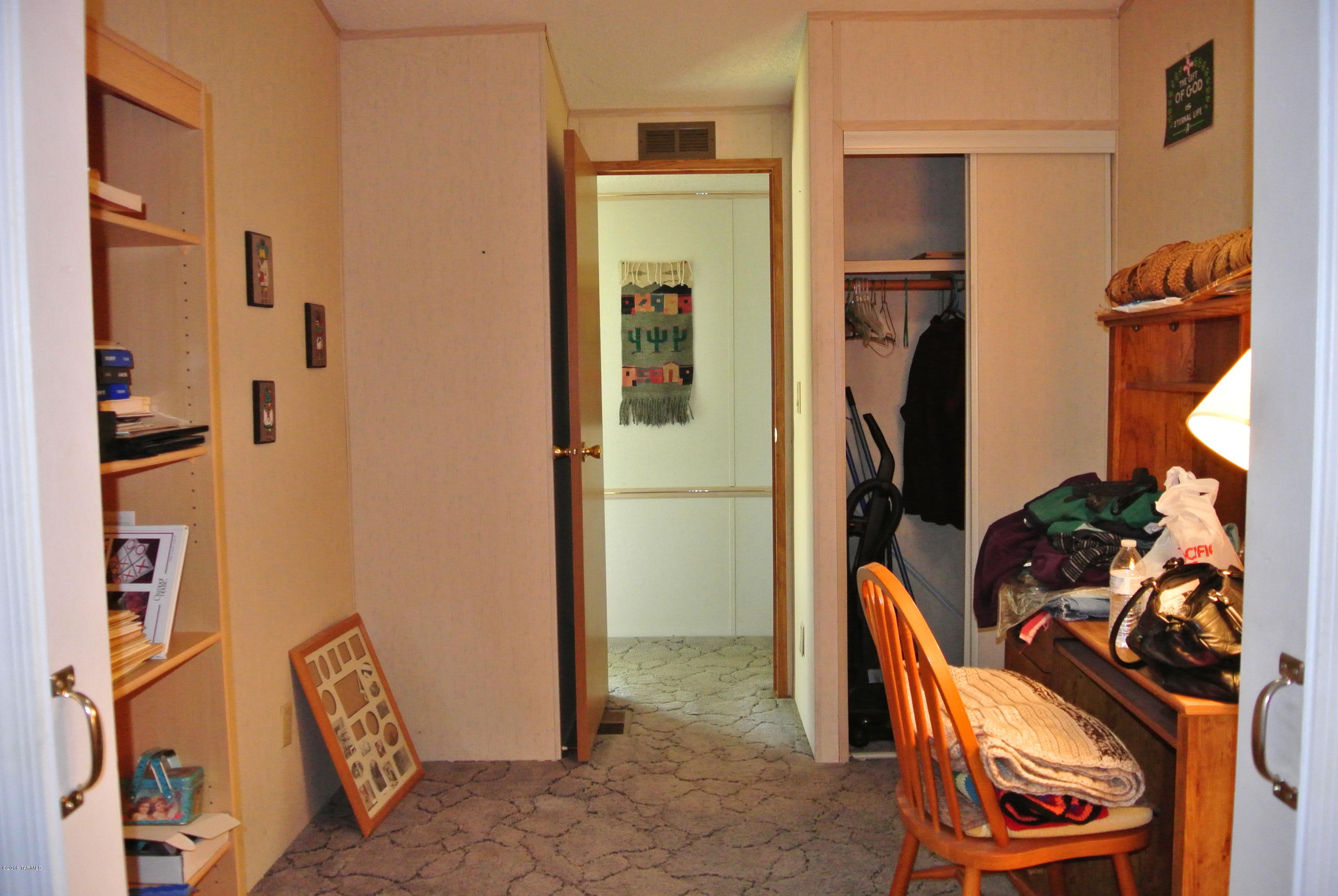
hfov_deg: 67.3
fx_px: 1005
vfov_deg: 48.0
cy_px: 448
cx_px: 669
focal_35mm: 27
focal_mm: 10
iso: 1000
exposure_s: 1/60
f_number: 3.5
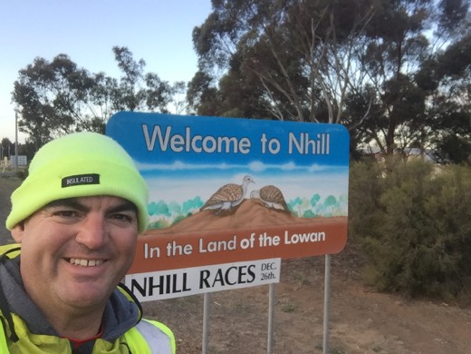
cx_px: 236
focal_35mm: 31
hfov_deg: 58.4
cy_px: 177
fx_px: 422
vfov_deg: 45.4
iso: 50
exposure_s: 1/120
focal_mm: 2.65
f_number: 2.2
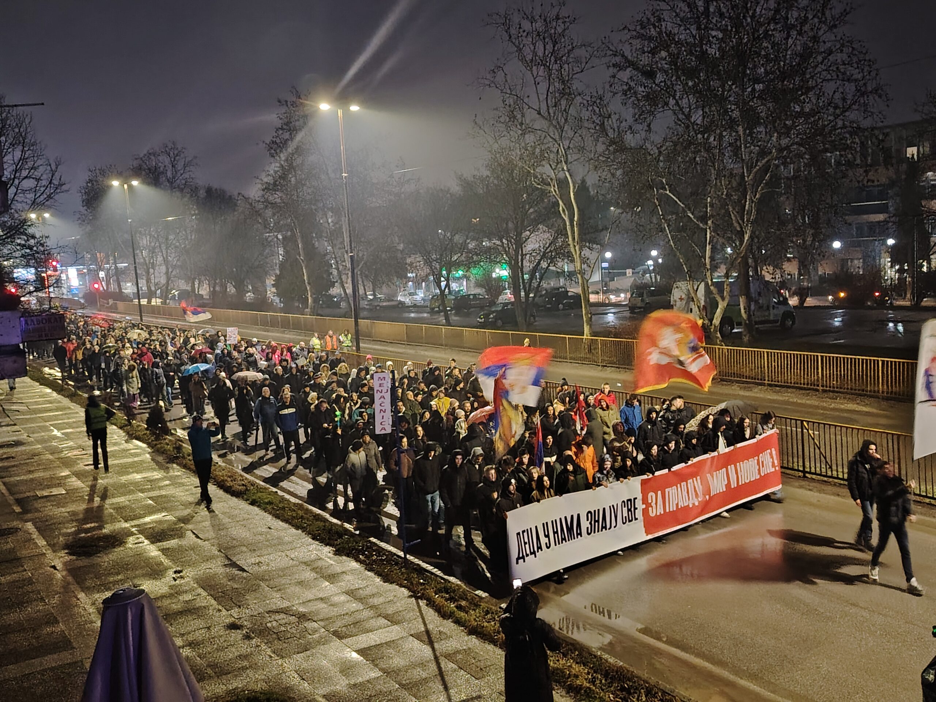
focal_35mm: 34
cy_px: 351
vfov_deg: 41.8
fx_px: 919
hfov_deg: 54.0
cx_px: 468
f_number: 1.75
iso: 5744
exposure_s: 1/17.1
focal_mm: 5.25
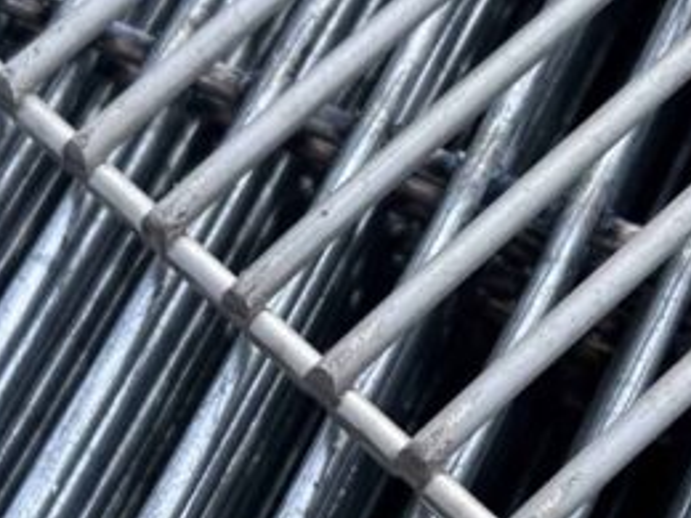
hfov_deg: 32.0
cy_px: 553
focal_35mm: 60
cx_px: 263
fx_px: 1198
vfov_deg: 23.1
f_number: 1.5
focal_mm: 5.7
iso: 50
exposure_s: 1/2841
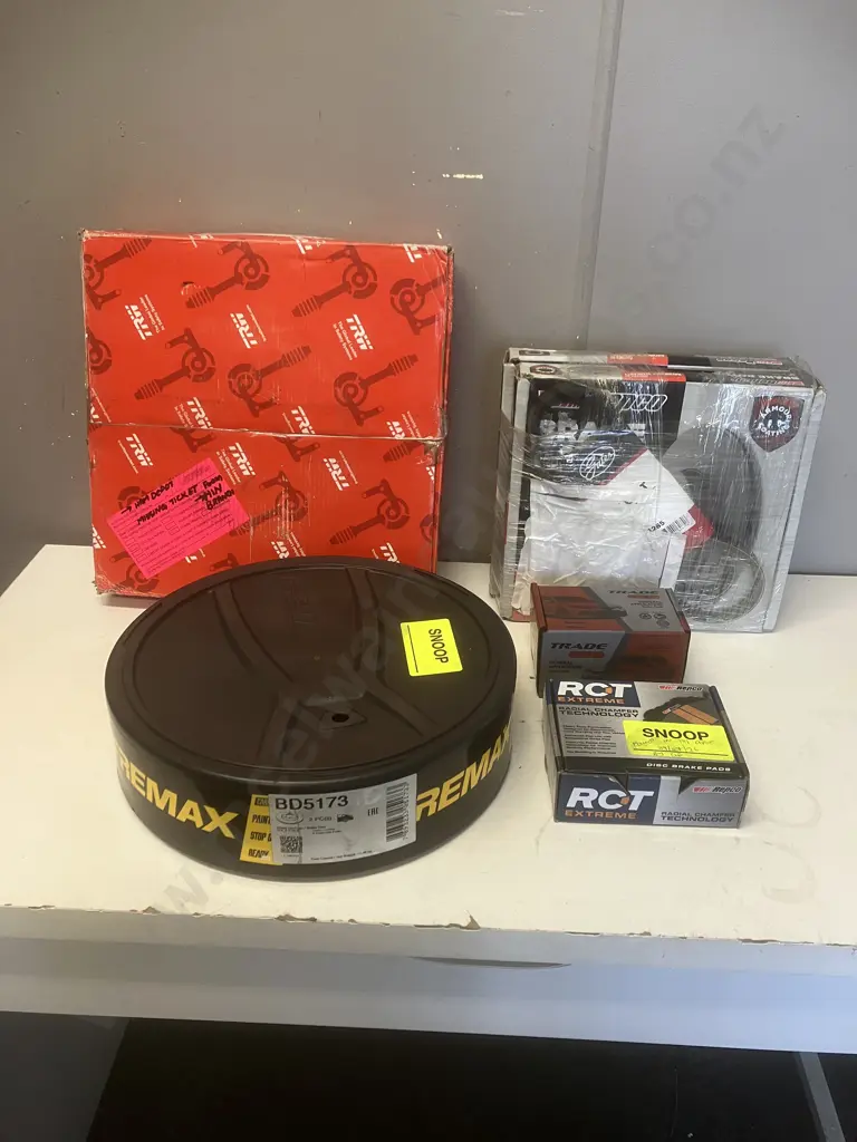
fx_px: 924
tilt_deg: -25.8
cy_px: 571
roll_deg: -0.6
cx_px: 428
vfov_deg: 63.4
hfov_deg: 49.7
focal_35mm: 28
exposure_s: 1/50
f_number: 1.8
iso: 64
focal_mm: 3.99
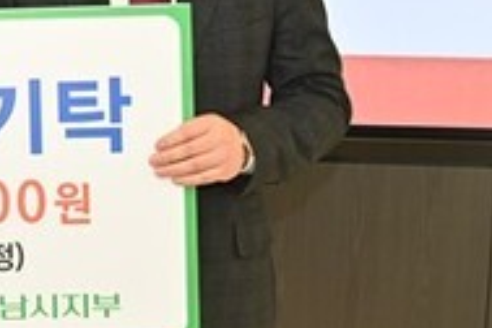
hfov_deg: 17.8
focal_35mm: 108
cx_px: -141
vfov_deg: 12.5
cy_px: -13
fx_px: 1476
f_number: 5.6
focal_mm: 34
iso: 800
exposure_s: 1/80
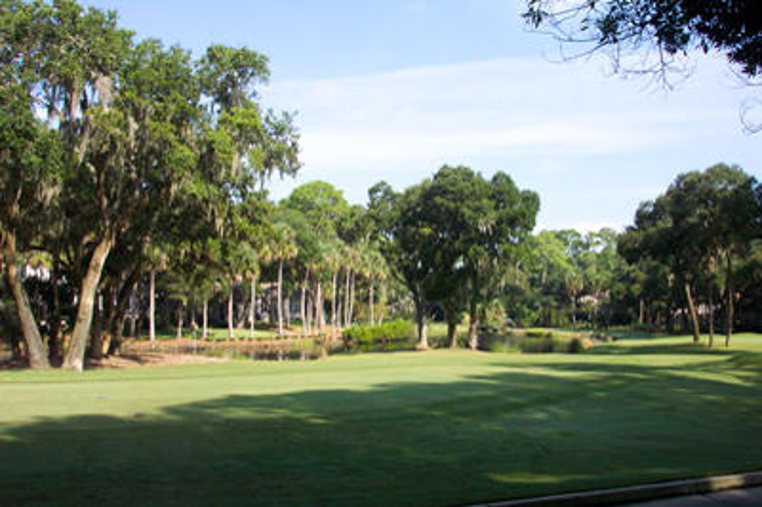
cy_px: 254
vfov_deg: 37.8
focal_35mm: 35
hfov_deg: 54.5
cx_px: 381
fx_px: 740
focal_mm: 7.5
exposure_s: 1/90
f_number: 9.5
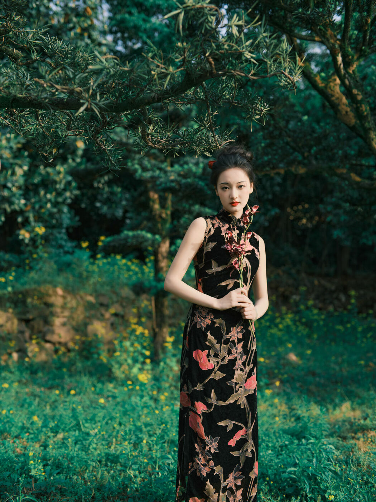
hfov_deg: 36.0
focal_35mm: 40
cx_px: 188
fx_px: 579
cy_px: 251
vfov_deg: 46.8
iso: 400
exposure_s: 1/1250
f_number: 3.2
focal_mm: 50
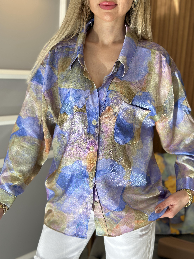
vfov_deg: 39.7
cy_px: 130
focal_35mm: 48
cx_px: 97
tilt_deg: -10.4
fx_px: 359
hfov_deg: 30.3
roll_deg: -3.5
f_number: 1.78
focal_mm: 6.86
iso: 80
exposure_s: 1/627
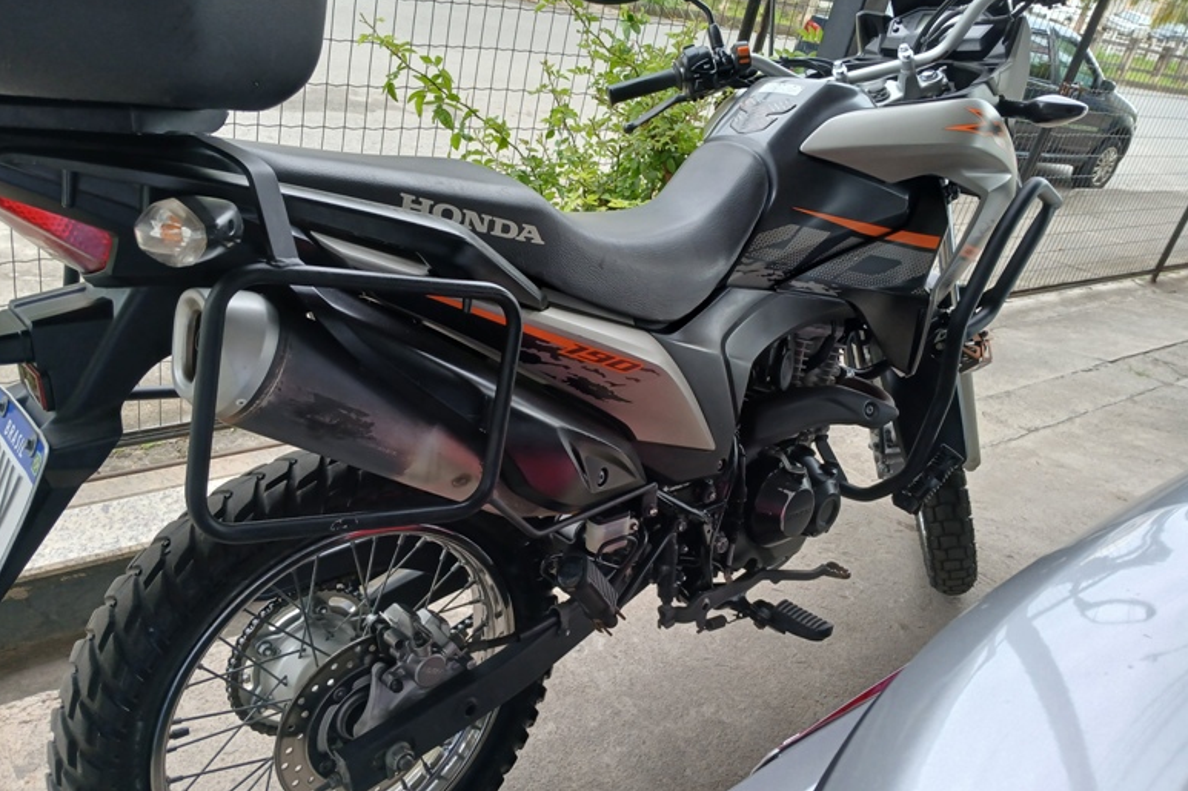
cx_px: 576
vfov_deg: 46.3
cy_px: 367
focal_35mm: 28
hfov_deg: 65.5
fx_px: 924
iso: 64
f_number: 1.8
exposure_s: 1/60
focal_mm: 3.98
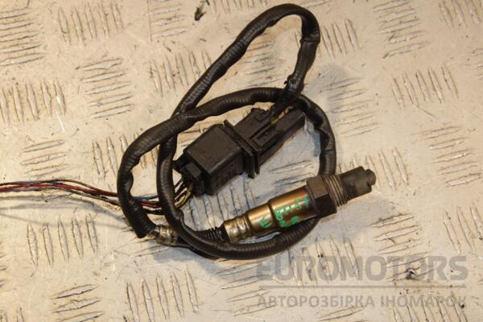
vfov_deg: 18.2
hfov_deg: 27.0
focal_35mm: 75
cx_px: 242
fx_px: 1006
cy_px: 161
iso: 800
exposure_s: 1/200
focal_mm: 50
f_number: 8
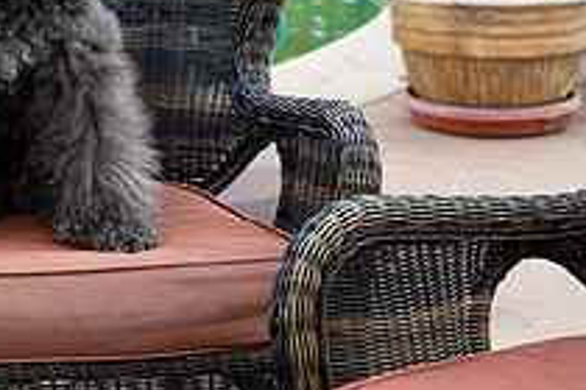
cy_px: -124
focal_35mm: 119
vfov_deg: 11.2
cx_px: -120
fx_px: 1937
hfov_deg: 16.5
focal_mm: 43
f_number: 4
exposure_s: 1/320
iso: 800
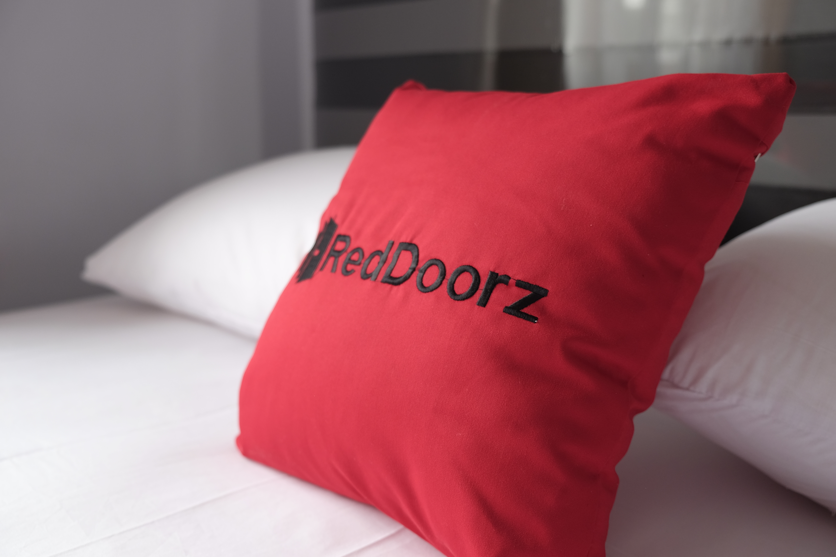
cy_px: 278
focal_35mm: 35
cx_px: 418
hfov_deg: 54.4
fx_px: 813
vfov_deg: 37.9
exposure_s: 1/100
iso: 320
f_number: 3.2
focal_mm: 23.3
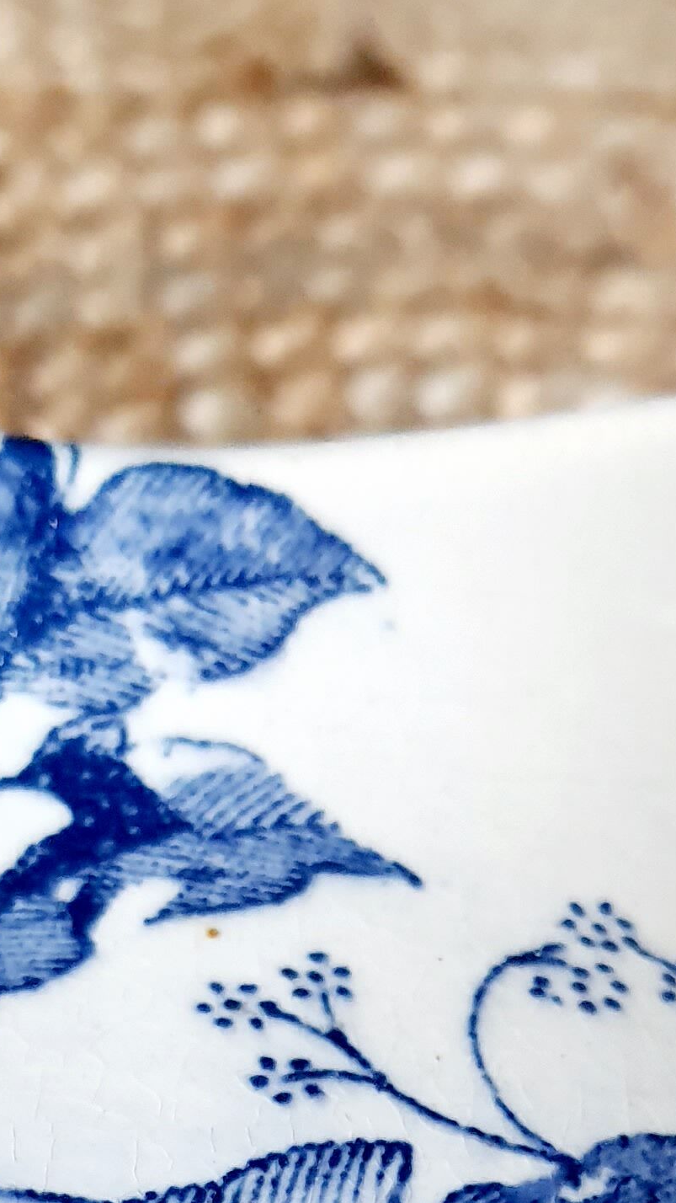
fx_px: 2550
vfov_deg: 24.0
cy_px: 1467
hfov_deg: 15.1
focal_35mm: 80
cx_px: 466
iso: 250
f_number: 1.7
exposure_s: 1/120
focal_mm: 4.32
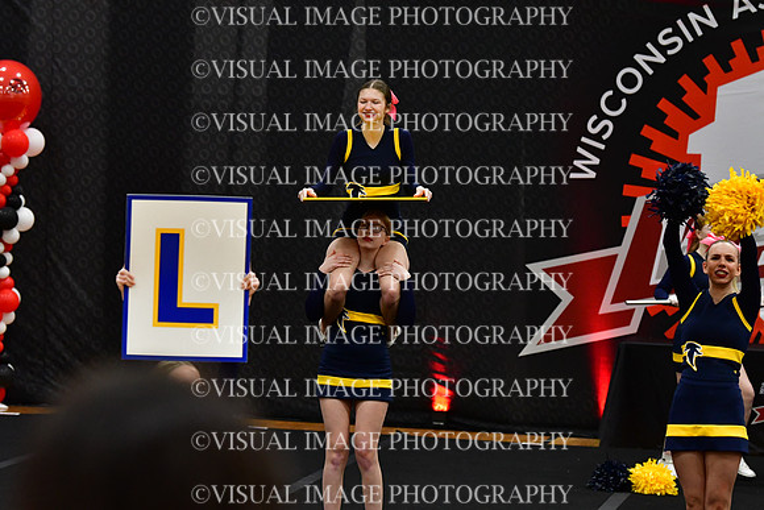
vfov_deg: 7.9
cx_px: 382
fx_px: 3693
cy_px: 255
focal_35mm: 174
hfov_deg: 11.8
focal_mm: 116
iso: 4000
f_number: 4
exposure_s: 1/500
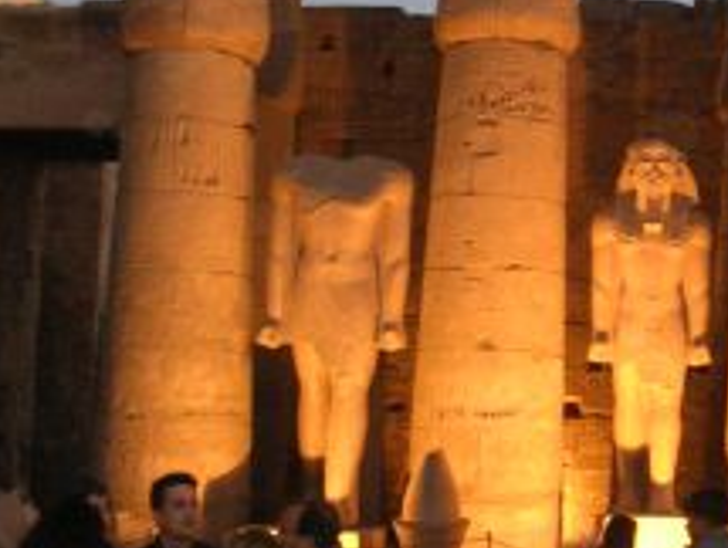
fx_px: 1980
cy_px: 196
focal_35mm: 94
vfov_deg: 15.7
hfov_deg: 20.0
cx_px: 784
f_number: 2.8
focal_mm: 5.8
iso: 200
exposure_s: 1/5.8
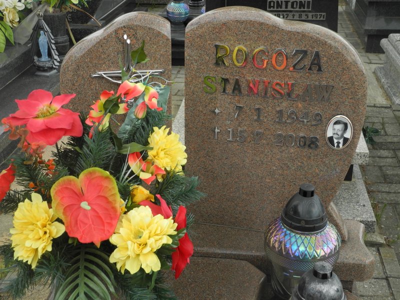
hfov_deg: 34.9
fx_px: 636
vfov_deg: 26.6
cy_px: 150
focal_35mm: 55
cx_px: 200
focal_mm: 11.8
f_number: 3.5
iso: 100
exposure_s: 1/320
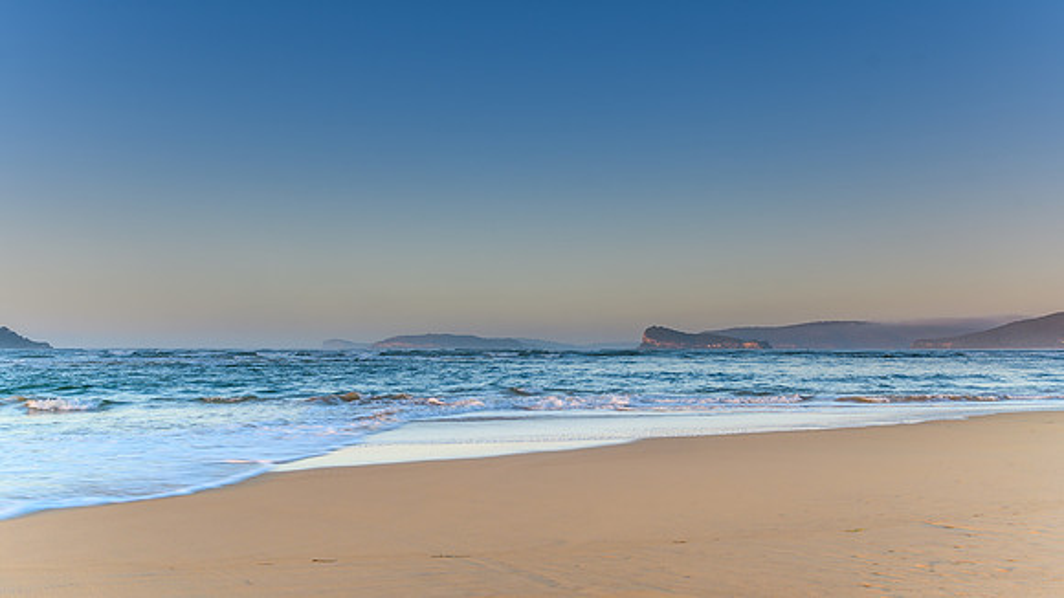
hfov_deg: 61.3
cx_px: 532
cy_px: 299
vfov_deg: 36.8
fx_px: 898
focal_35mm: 32
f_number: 8
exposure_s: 1/8
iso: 50
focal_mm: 20
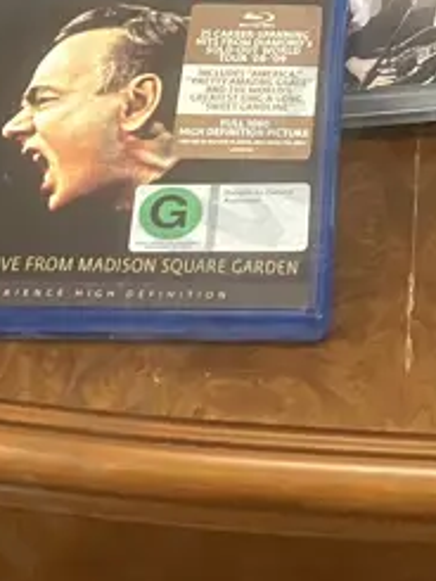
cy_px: -59
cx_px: 448
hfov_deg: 12.5
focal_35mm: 117
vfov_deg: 16.3
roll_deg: -2.4
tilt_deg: -35.2
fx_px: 1963
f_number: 1.8
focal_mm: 3.99
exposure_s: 1/50
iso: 250
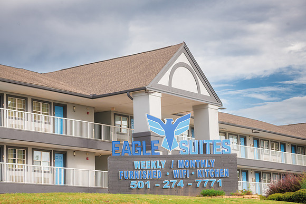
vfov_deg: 15.2
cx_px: 153
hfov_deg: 22.6
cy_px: 102
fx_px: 765
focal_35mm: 90
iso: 450
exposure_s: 1/640
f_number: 8
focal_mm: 90
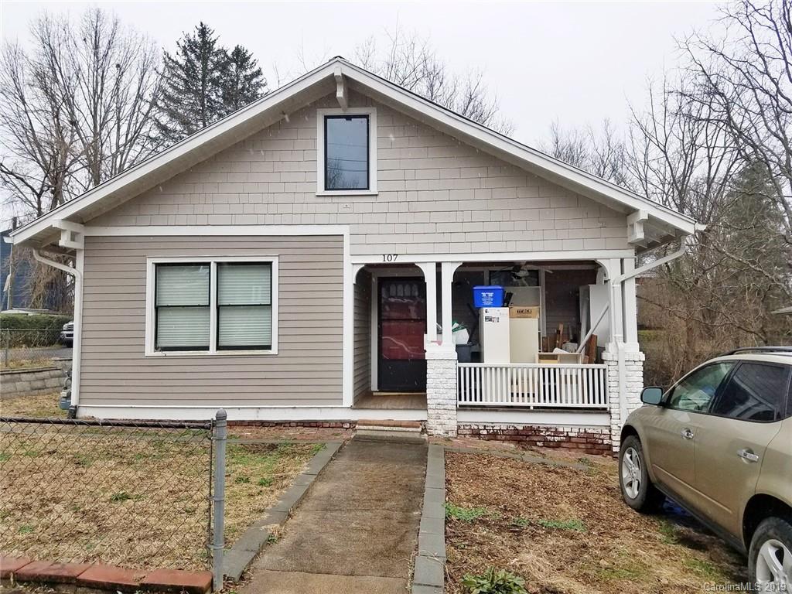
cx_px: 396
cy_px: 297
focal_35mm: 26
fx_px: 595
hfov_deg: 67.3
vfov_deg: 53.1
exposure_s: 1/730
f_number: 1.7
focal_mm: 4.2
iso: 40
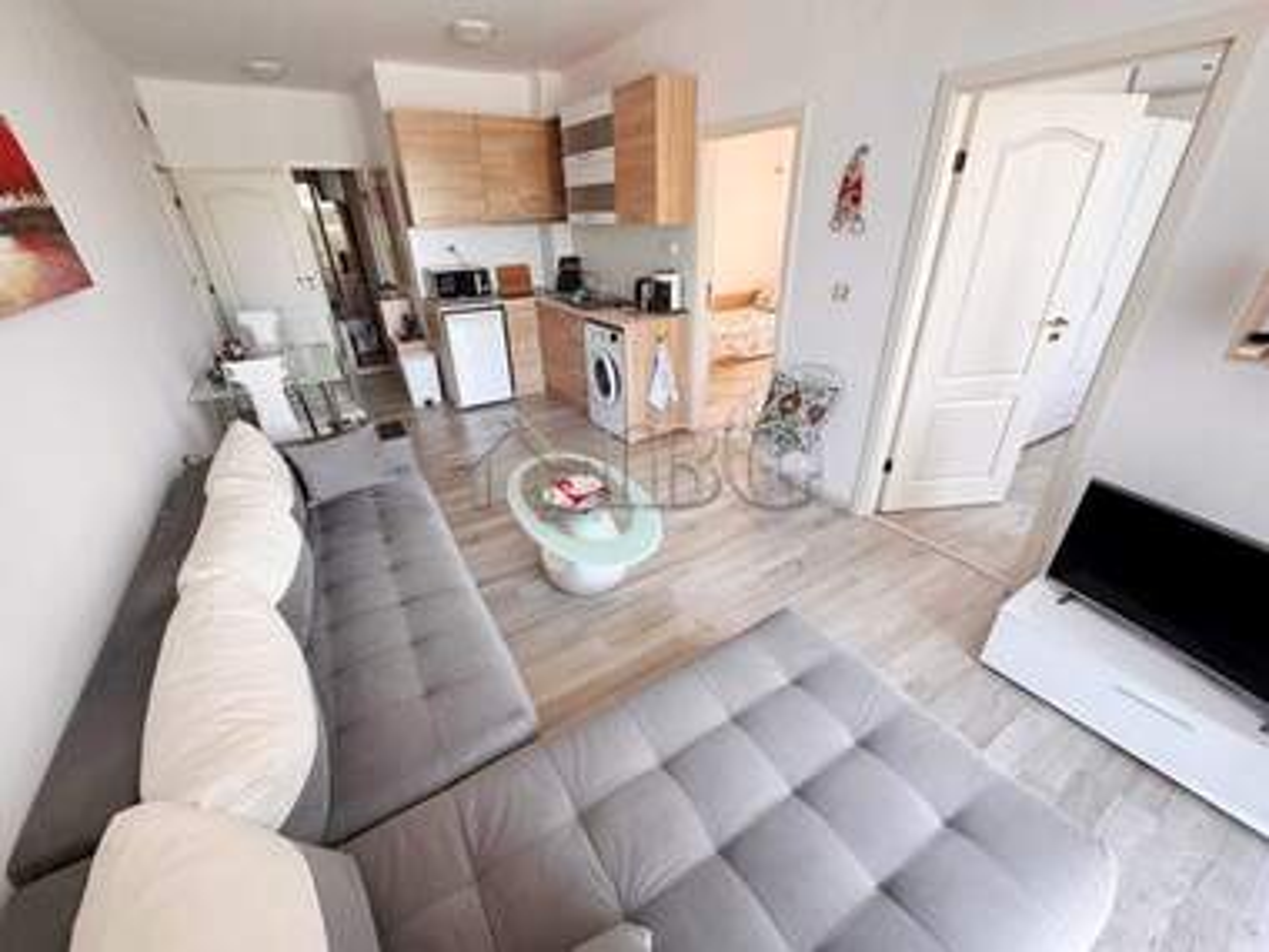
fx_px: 513
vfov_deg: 85.7
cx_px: 634
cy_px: 476
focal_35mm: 14
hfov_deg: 102.1
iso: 125
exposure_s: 1/99
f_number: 2.2
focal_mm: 2.22
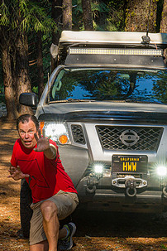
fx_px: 717
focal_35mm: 103
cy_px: 119
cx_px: 0
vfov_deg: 19.8
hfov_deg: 13.1
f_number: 11
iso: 320
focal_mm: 37
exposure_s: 1/100
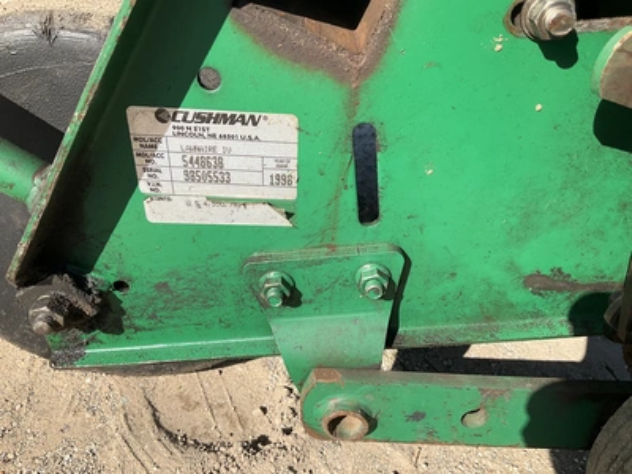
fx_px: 529
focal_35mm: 29
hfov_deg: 61.7
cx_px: 316
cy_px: 237
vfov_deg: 48.2
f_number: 1.8
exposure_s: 1/1076
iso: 25
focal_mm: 3
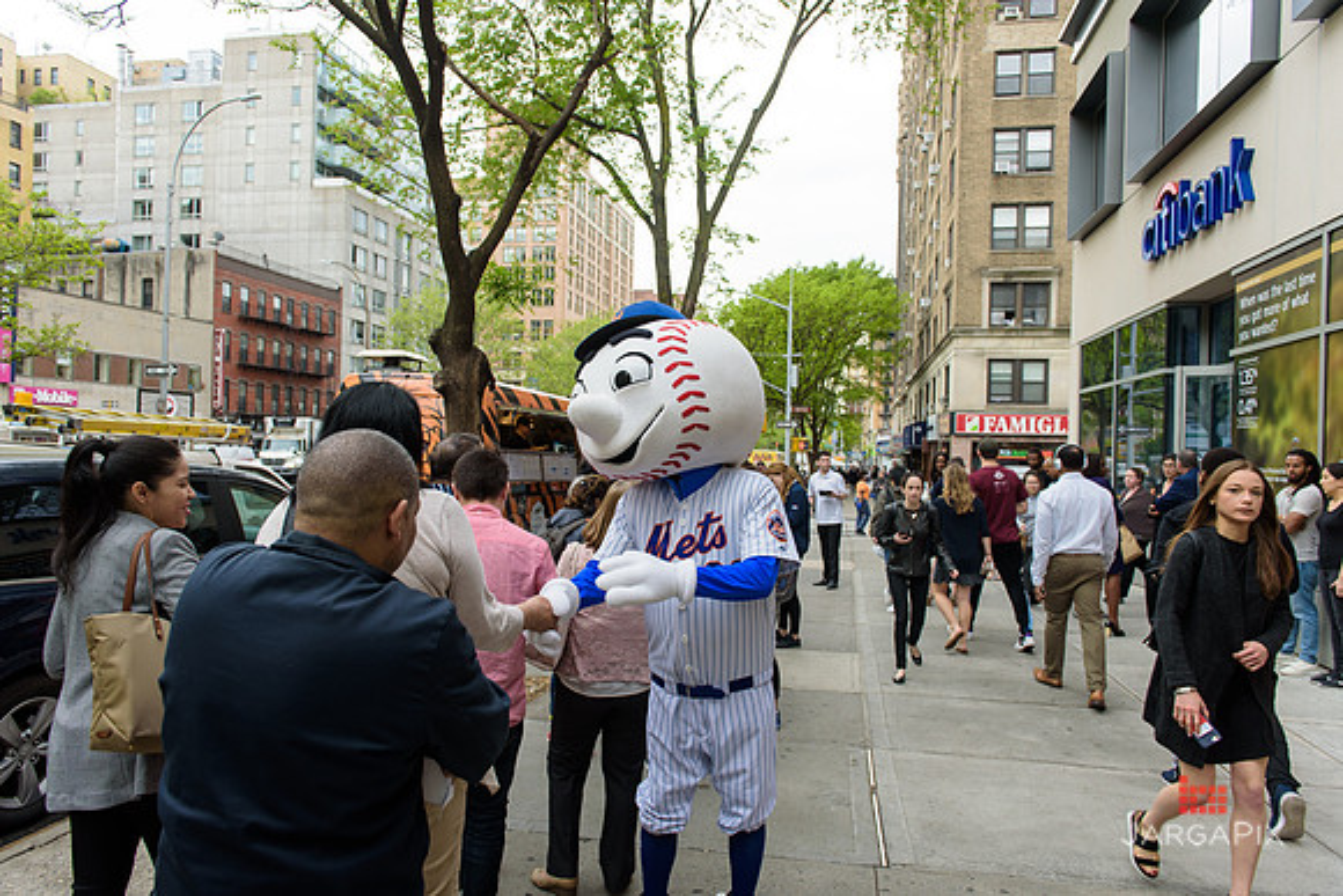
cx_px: 672
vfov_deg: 53.2
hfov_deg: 73.7
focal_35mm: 24
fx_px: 896
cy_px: 448
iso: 200
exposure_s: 1/250
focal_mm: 24
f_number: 4
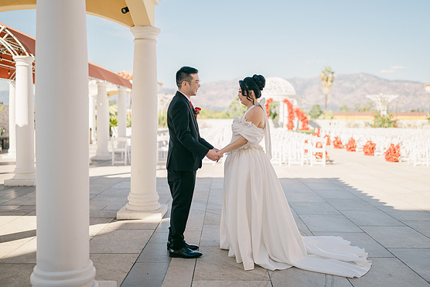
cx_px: 219
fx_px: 454
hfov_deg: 50.7
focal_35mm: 38
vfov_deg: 35.1
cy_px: 132
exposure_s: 1/2500
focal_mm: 35
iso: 64
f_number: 1.2
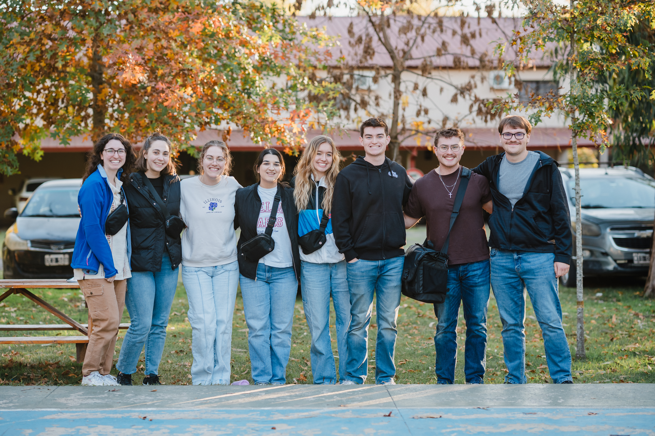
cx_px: 328
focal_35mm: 85
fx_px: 1546
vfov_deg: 16.1
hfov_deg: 23.9
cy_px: 218
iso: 200
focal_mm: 85
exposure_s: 1/320
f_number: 2.2
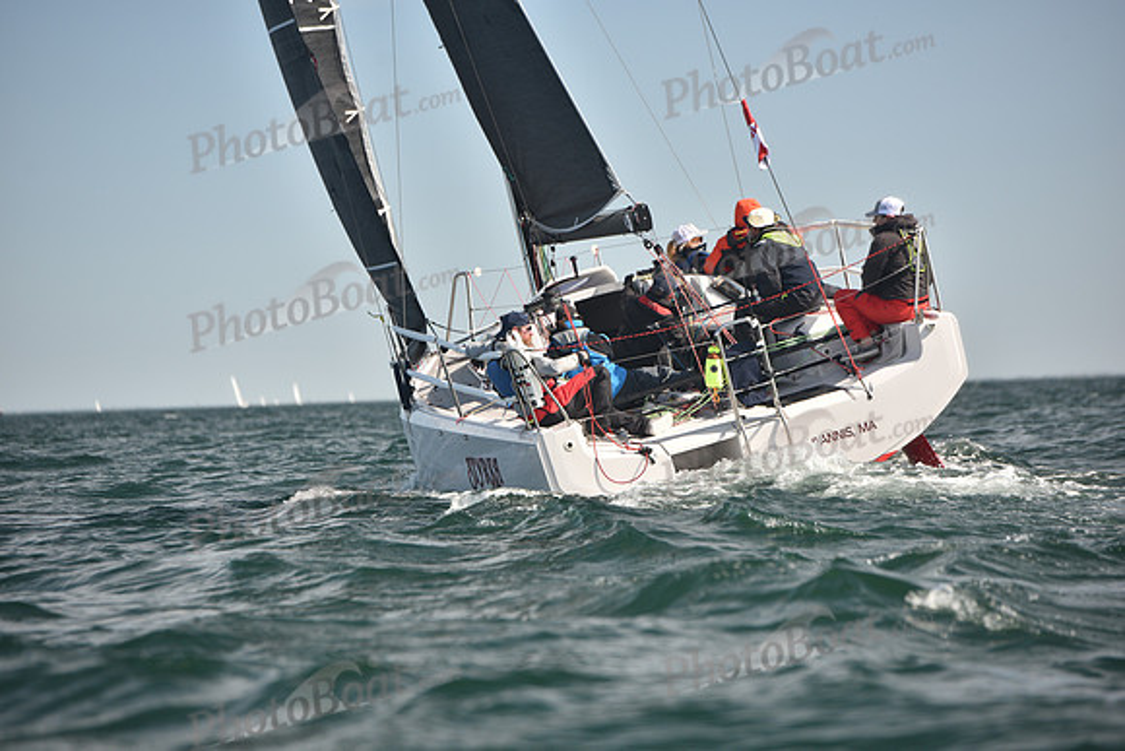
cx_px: 562
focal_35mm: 190
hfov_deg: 10.8
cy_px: 376
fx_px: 5939
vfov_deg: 7.2
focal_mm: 190
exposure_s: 1/640
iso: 250
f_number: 4.5
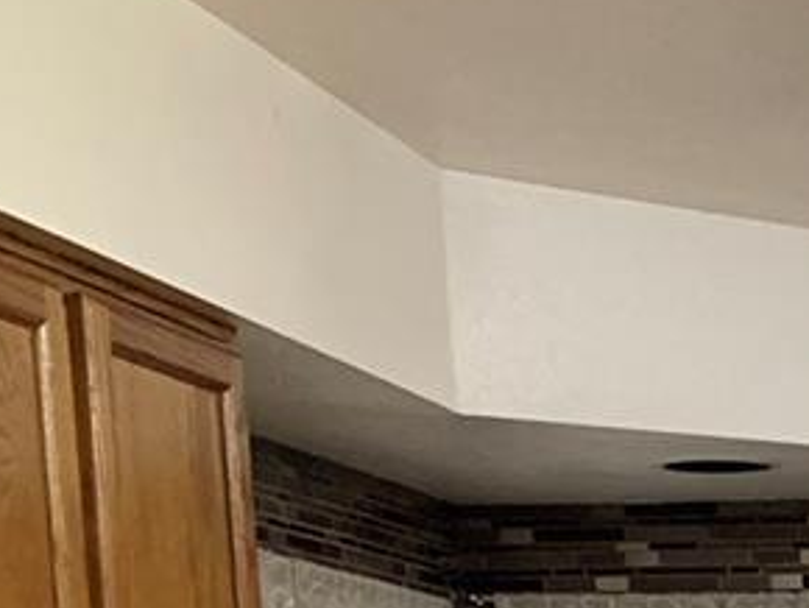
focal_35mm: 129
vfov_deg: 10.8
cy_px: 1065
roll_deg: +2.2
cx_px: 1830
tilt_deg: -5.2
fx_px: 3017
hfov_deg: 12.5
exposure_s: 1/60
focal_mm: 4.25
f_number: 1.8
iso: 250
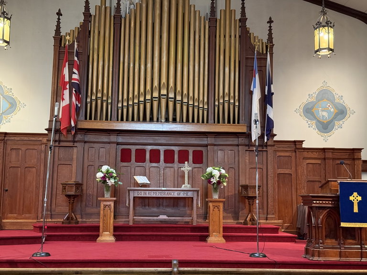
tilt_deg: +7.1
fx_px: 509
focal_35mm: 48
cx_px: 184
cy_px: 138
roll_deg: -0.3
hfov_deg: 39.7
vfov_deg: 30.3
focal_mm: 6.76
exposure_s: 1/30
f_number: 1.78
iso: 500
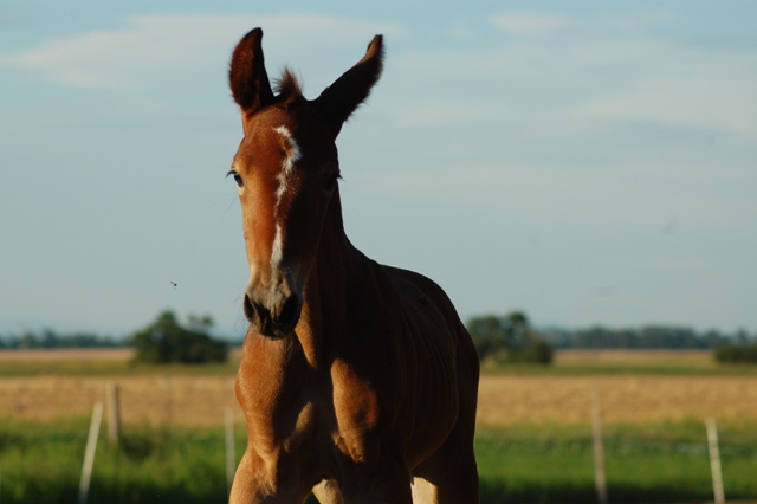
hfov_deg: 11.2
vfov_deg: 7.5
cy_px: 252
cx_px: 378
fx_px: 3846
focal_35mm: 183
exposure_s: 1/800
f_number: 7.1
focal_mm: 122
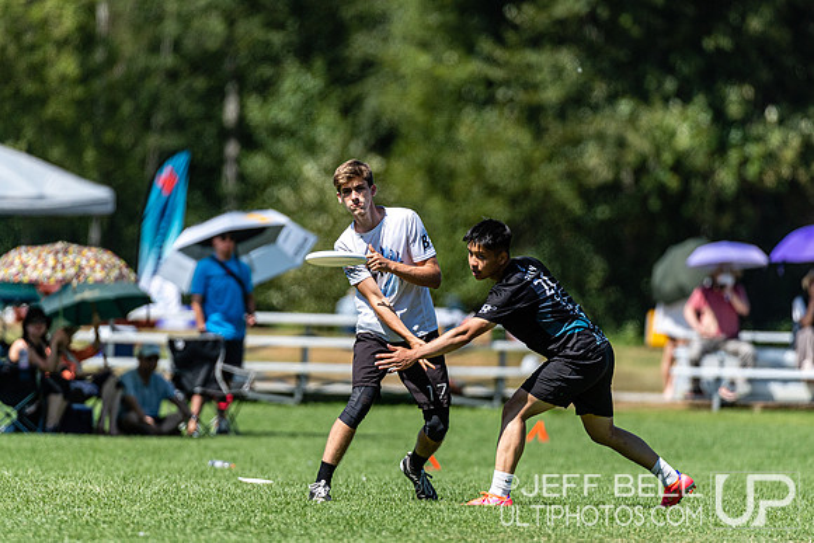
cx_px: 407
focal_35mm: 570
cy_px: 272
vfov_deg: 2.4
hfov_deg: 3.6
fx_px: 12891
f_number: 4
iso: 200
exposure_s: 1/3200
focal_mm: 380
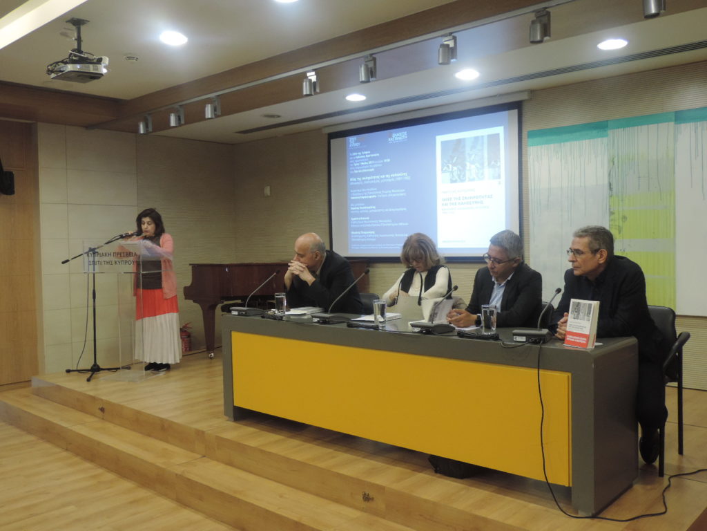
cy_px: 266
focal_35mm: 33
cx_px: 354
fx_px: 674
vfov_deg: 42.9
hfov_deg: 55.4
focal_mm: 5.8
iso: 400
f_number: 3.2
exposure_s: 1/40
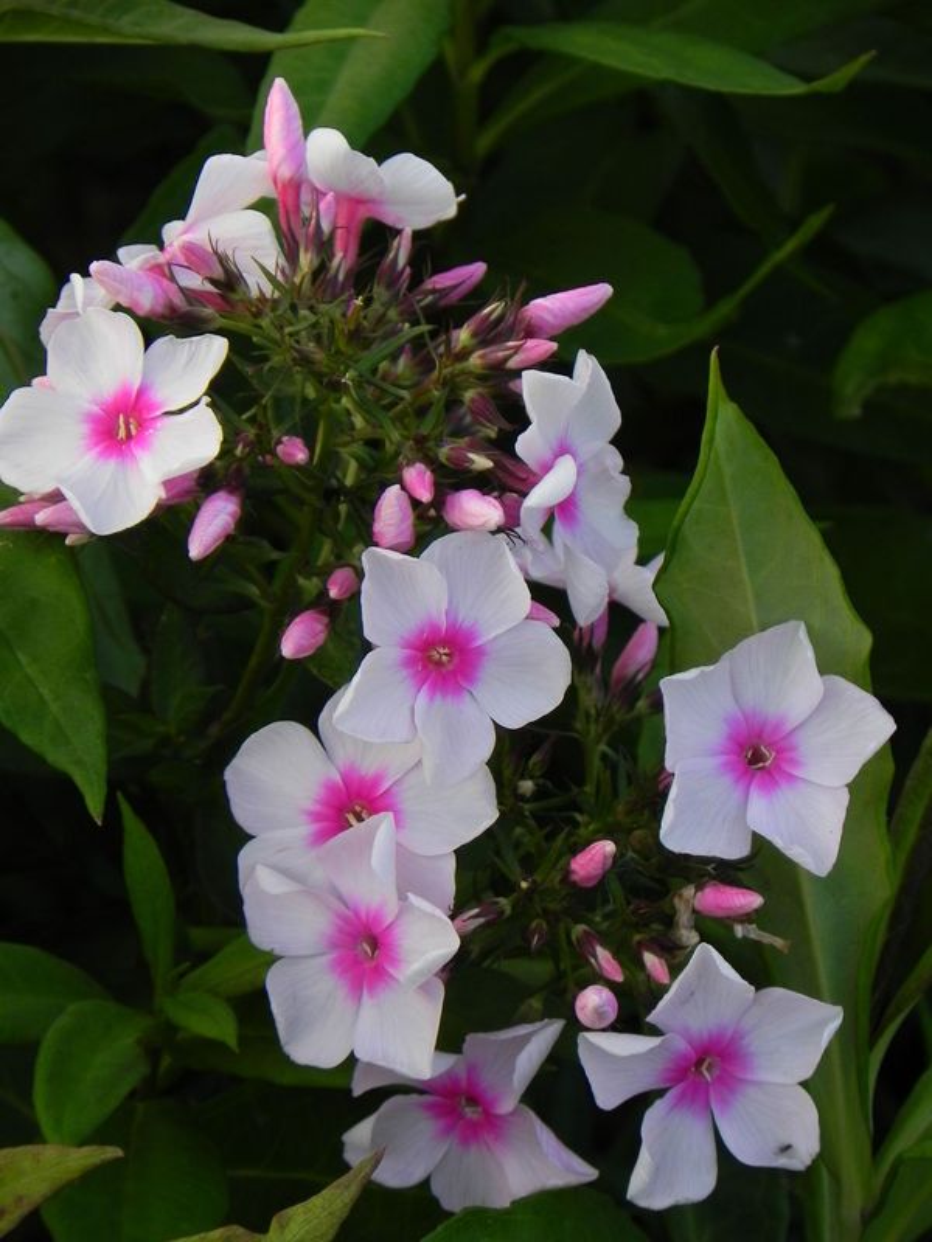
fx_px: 10446
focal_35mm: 291
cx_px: 466
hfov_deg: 5.1
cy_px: 621
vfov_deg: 6.8
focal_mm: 51.8
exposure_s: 1/50
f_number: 5
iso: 160
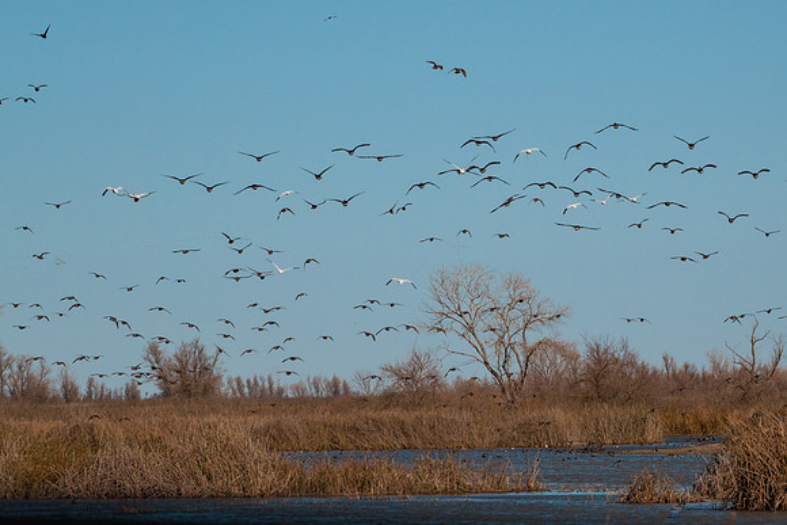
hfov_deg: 5.9
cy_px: 186
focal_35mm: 346
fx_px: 7575
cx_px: 527
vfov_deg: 4.0
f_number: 8
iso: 100
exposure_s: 1/1250
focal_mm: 93.9
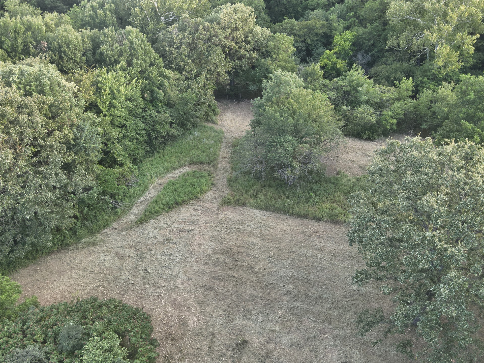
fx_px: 336
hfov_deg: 71.6
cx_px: 242
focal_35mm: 24
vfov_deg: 56.8
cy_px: 182
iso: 260
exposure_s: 1/100
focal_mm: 4.4
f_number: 2.8
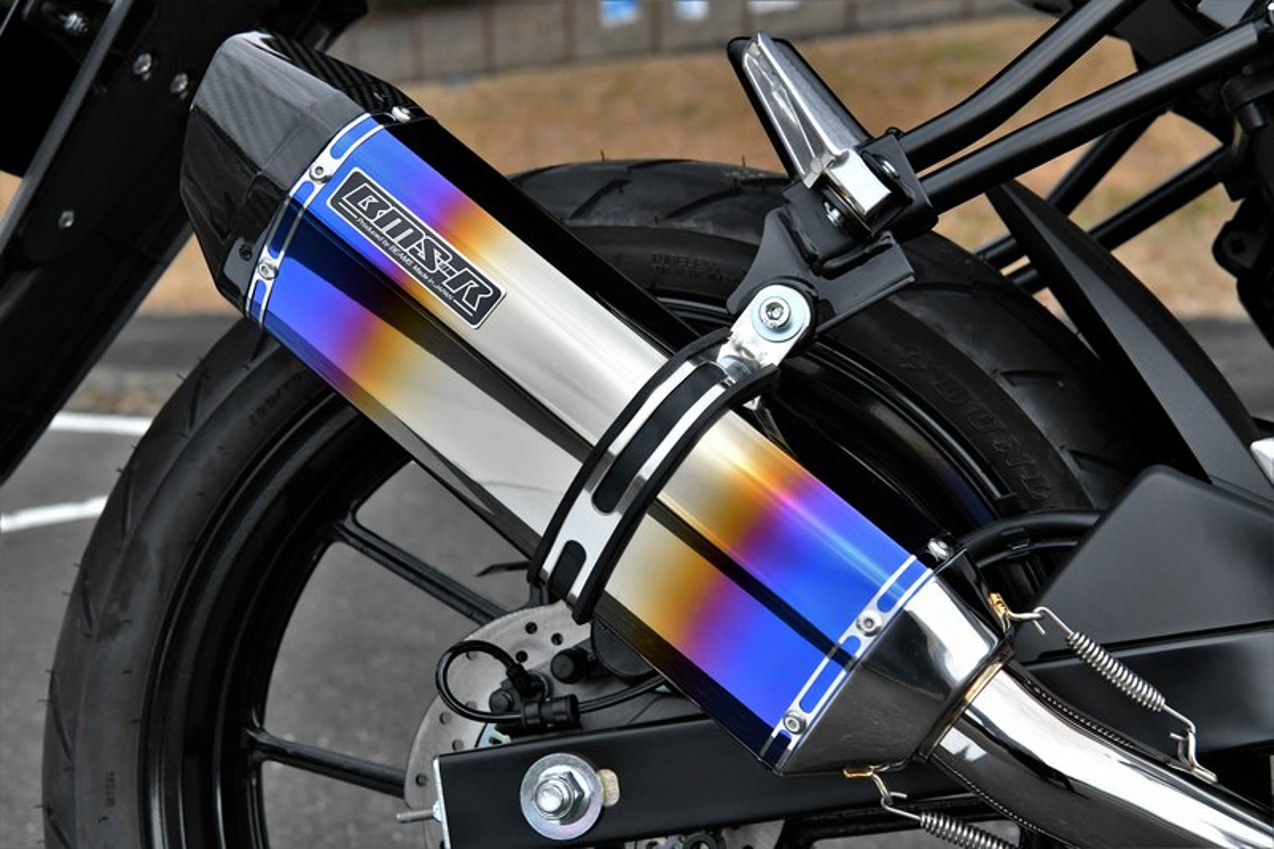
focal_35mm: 58
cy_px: 424
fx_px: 2052
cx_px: 637
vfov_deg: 23.4
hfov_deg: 34.5
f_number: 9
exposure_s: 1/800
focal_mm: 58
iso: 3200
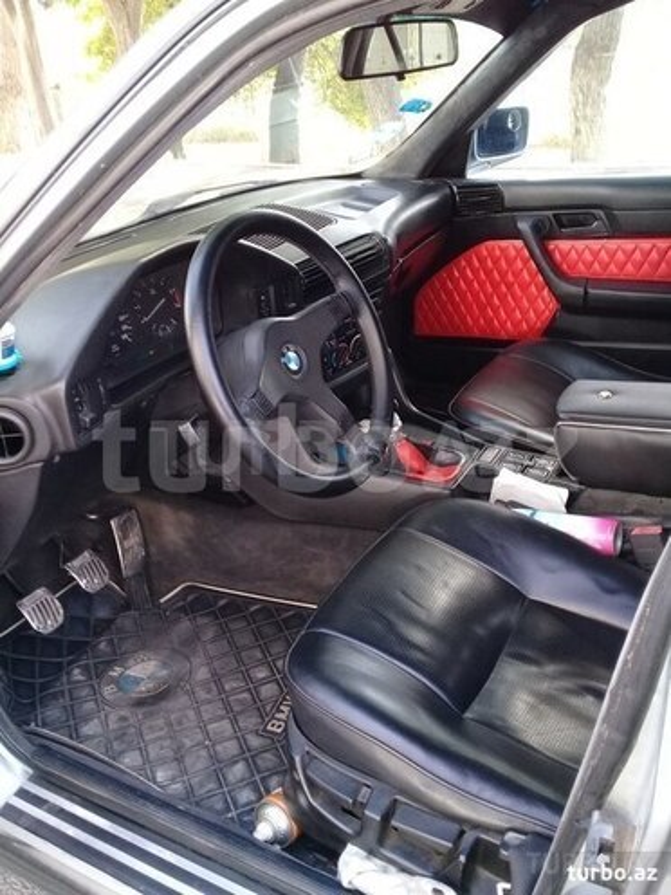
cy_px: 448
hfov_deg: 45.4
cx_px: 336
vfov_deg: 58.4
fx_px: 801
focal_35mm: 31
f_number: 2.2
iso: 64
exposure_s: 1/33
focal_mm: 3.3
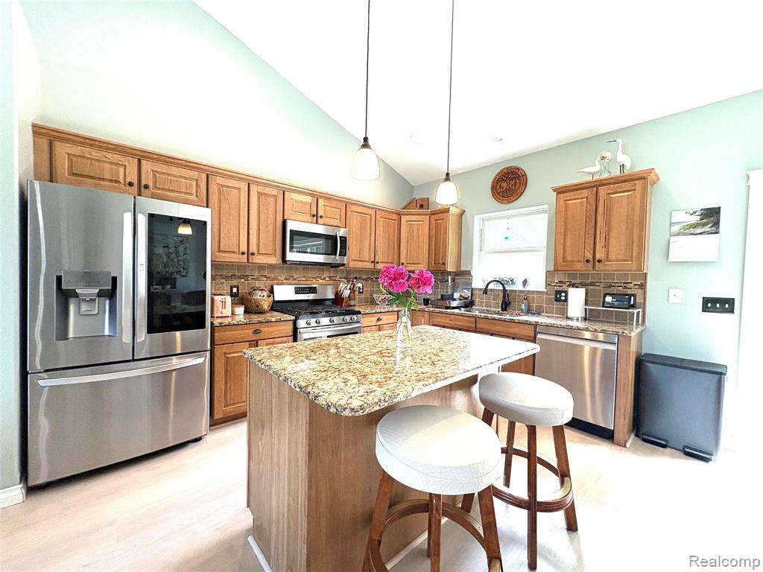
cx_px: 382
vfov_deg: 85.7
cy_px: 286
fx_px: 309
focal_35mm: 14
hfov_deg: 102.1
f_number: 2.2
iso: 250
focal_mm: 2.22
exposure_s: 1/120
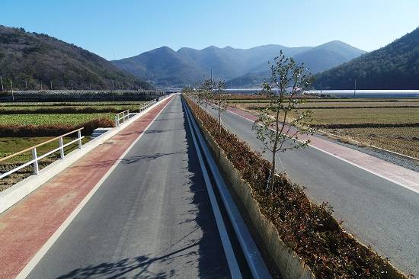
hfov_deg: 73.8
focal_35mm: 24
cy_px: 140
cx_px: 210
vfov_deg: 53.1
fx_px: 279
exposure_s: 1/400
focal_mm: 16
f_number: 5.6
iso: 100
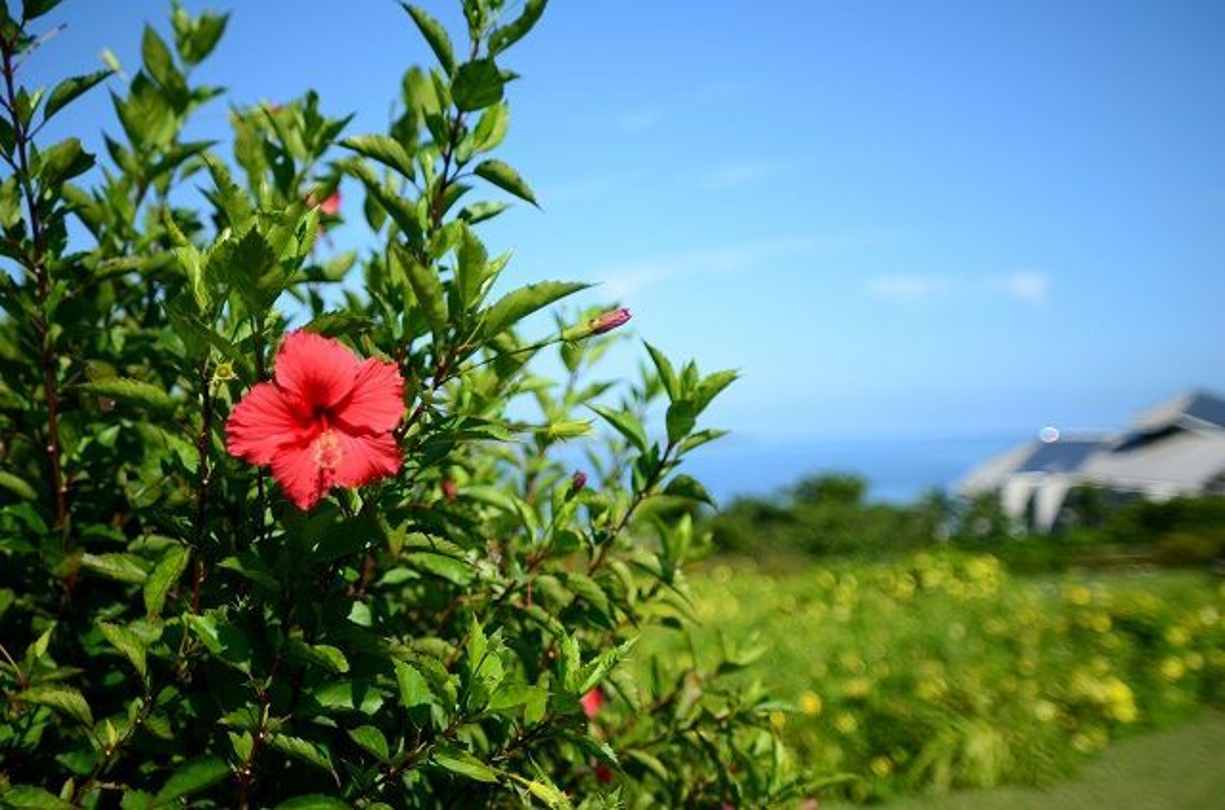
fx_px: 1018
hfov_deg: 62.1
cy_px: 405
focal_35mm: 30
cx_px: 612
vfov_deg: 43.4
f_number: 1.8
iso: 100
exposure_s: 1/1250
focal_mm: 20
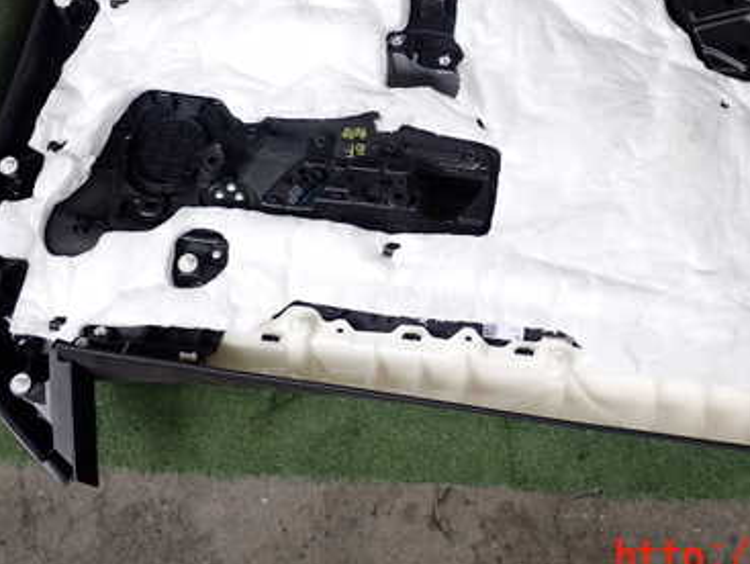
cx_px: 464
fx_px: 1063
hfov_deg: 38.7
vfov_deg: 29.2
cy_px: 125
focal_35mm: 49
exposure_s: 1/160
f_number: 2.3
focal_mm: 5.4
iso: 100
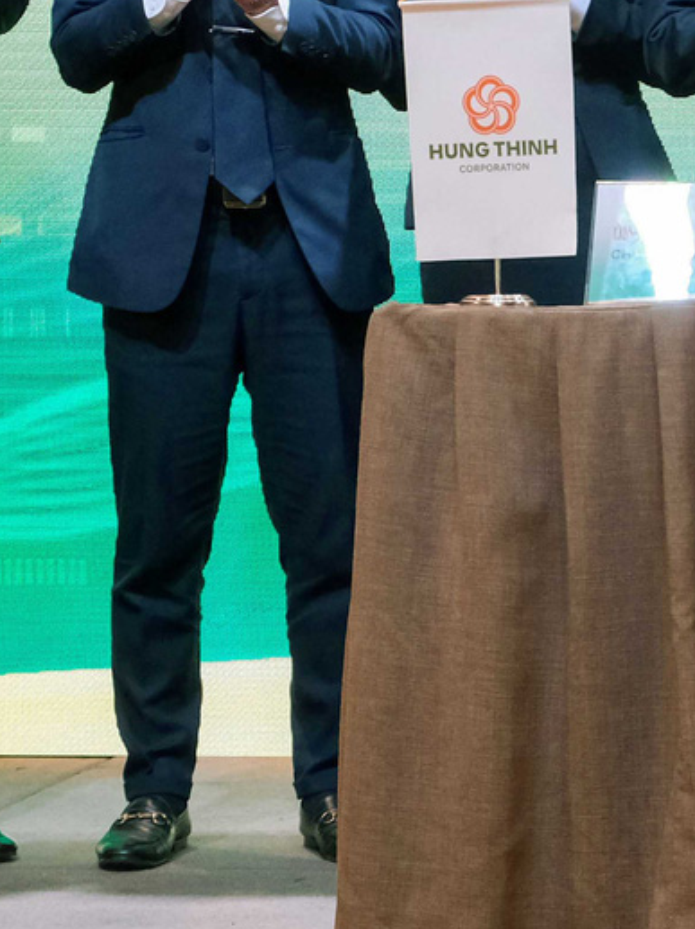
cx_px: 1252
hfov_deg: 10.4
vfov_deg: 14.3
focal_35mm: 134
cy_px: -152
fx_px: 3592
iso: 2000
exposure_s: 1/125
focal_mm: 24.3
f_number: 4.5
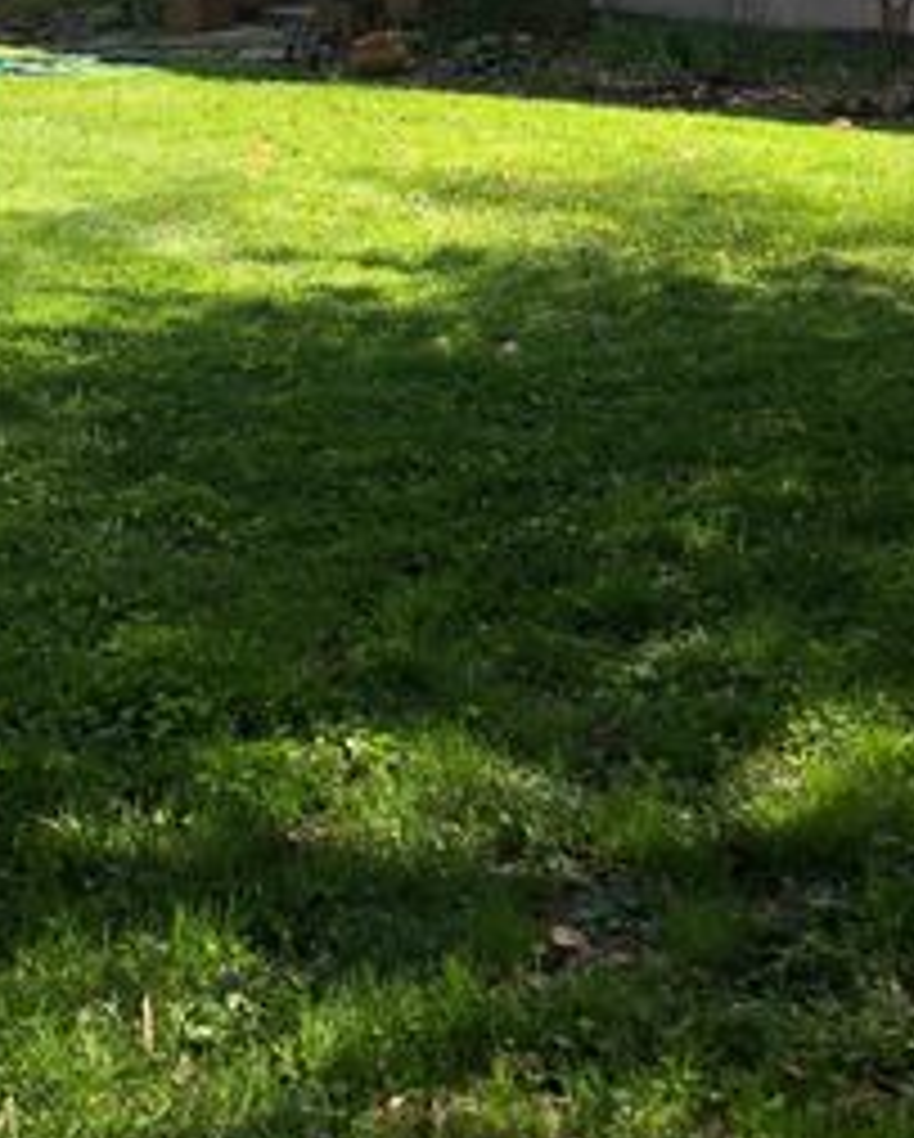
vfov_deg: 24.6
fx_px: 2430
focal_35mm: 72
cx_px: 779
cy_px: -106
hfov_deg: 21.0
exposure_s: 1/368
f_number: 1.8
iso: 20
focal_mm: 3.99
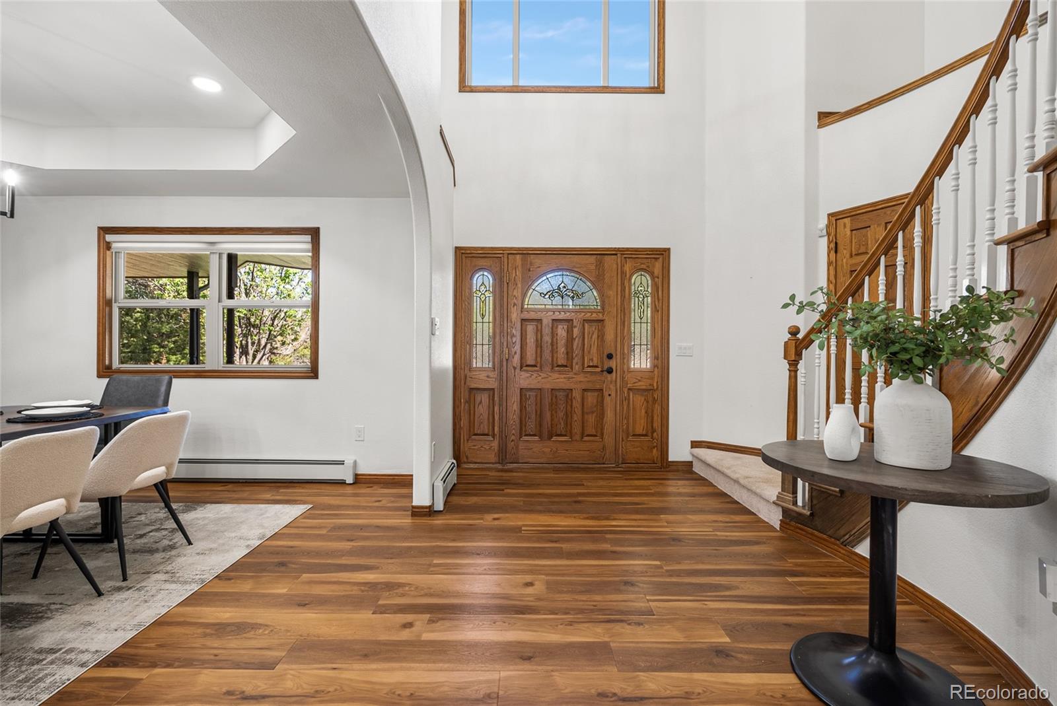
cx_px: 528
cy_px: 353
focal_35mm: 16
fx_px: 470
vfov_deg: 73.8
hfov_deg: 96.7
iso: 200
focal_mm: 16
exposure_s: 1/125
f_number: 8
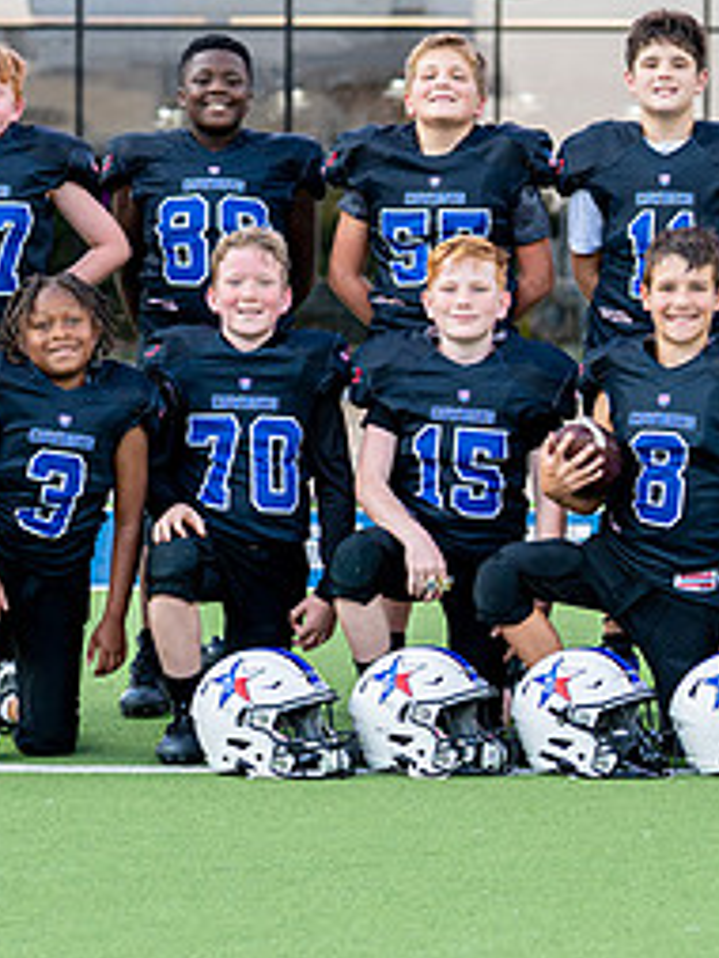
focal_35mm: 158
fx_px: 4372
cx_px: 800
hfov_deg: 9.3
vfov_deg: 12.5
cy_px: 407
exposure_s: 1/800
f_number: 2
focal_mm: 50
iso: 200
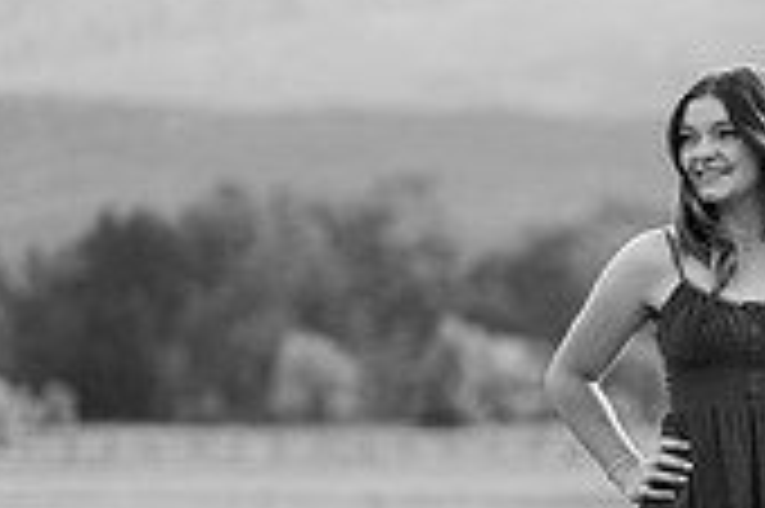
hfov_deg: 4.8
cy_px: 407
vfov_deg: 3.2
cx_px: 1202
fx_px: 9129
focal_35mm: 430
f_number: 2.8
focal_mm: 126
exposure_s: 1/200
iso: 50
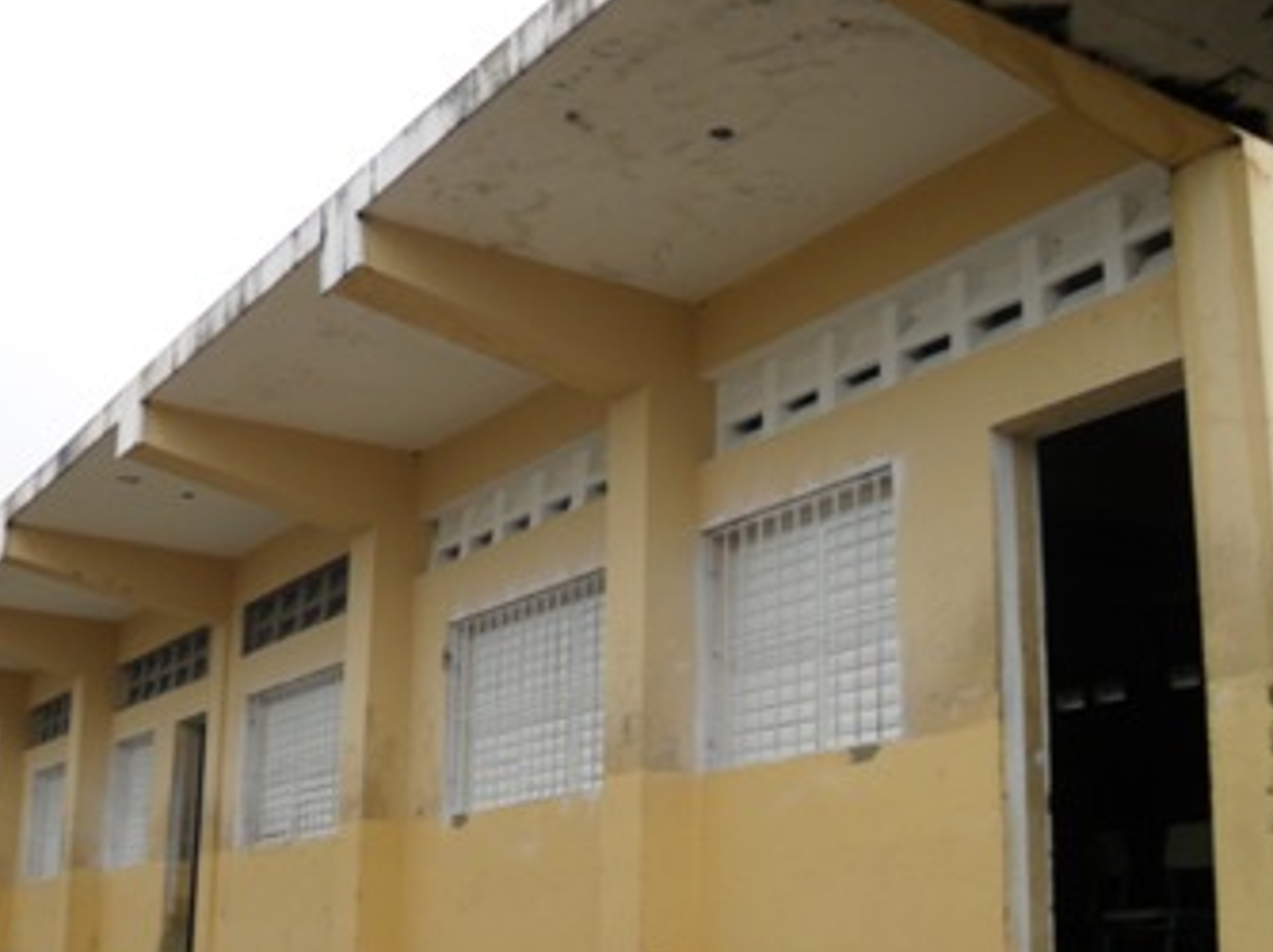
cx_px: 560
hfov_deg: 40.4
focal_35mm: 47
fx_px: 1727
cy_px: 602
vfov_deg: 30.7
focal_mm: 6.2
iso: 100
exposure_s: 1/90
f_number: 8.9
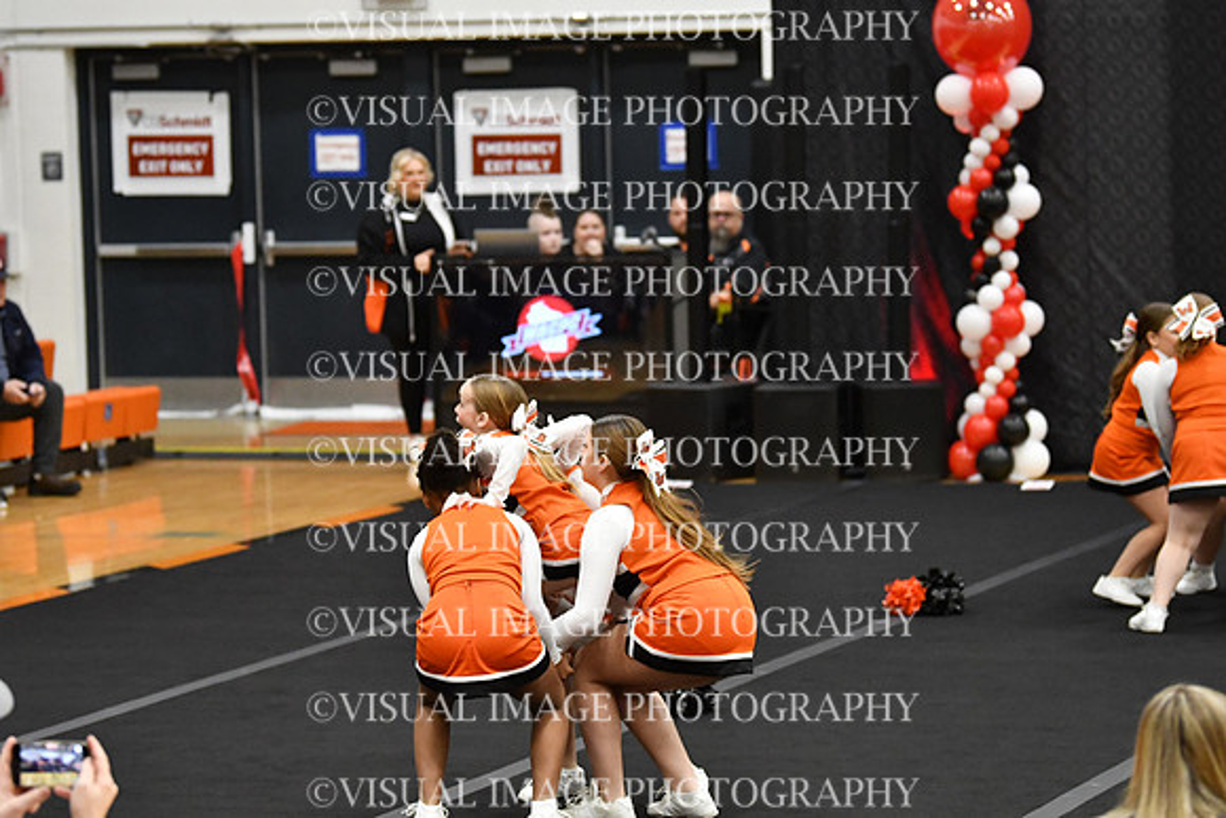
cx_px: 613
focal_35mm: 153
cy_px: 409
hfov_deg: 13.4
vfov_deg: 9.0
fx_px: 5211
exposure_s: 1/800
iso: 5000
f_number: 2.8
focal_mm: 102
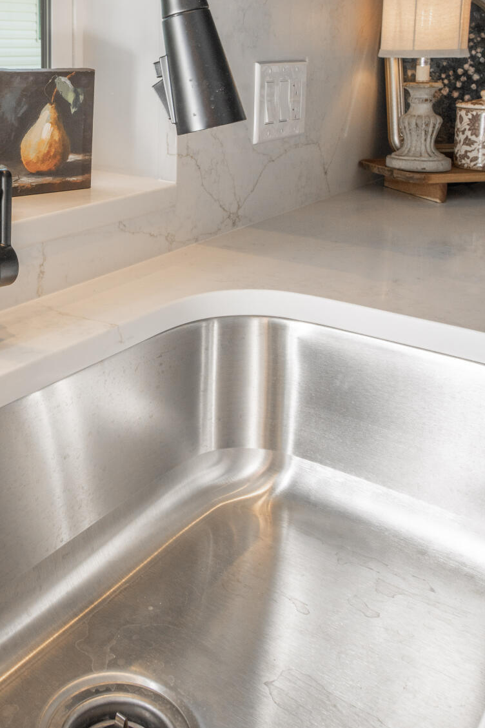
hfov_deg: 33.1
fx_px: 788
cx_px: 84
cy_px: 169
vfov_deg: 47.4
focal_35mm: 39
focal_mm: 22
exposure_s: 1/250
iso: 400
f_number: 9
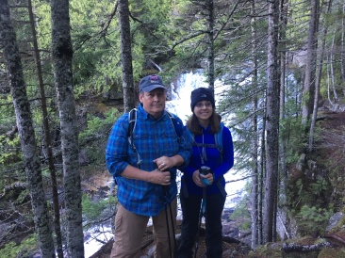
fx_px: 289
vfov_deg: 48.2
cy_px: 129
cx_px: 172
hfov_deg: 61.7
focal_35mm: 29
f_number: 2.2
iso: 125
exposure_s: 1/30
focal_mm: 4.15
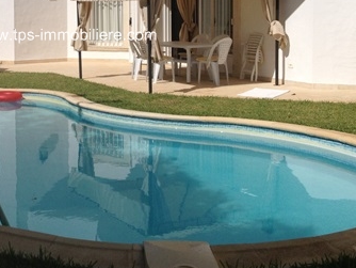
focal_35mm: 67
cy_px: 36
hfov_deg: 28.3
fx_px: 690
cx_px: 66
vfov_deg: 21.6
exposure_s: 1/5025
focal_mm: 4.28
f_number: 2.4
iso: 50
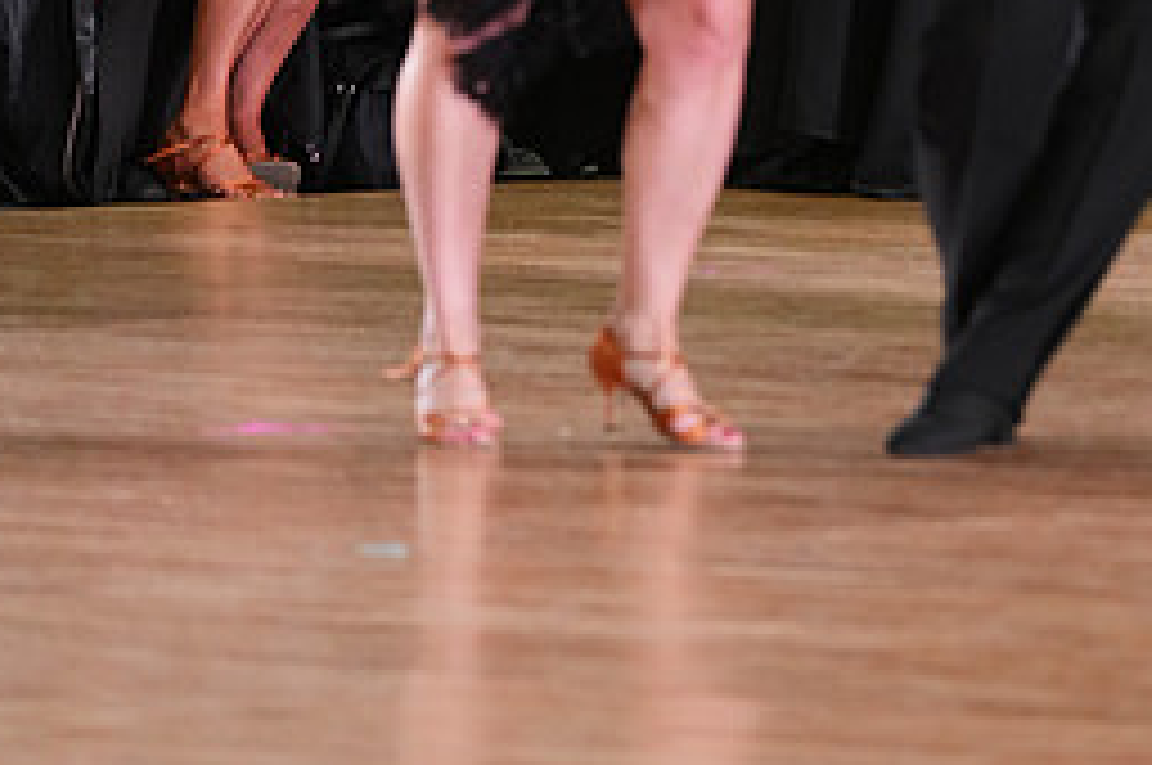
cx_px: 803
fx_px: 14509
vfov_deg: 3.0
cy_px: -400
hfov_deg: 4.5
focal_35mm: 454
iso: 2500
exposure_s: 1/200
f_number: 4.5
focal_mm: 200
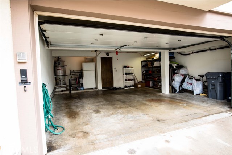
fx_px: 129
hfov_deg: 84.0
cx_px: 116
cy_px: 78
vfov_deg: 62.0
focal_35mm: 20
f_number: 7.1
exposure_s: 1/13
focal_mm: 20
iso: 100
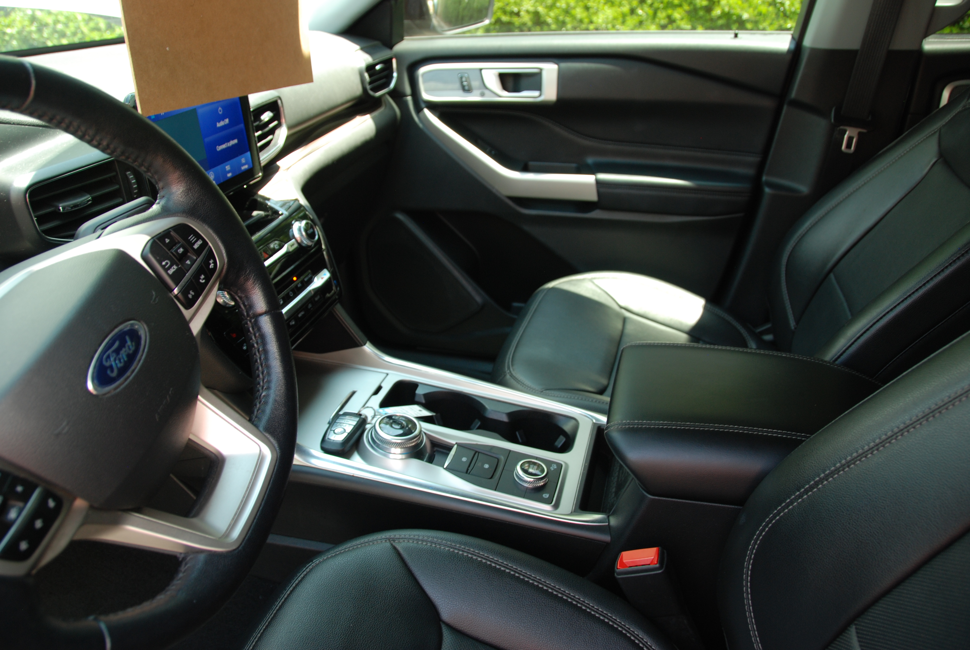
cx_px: 485
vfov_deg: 48.0
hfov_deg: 67.3
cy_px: 325
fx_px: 728
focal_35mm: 27
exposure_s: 1/60
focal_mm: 18
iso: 200
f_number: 4
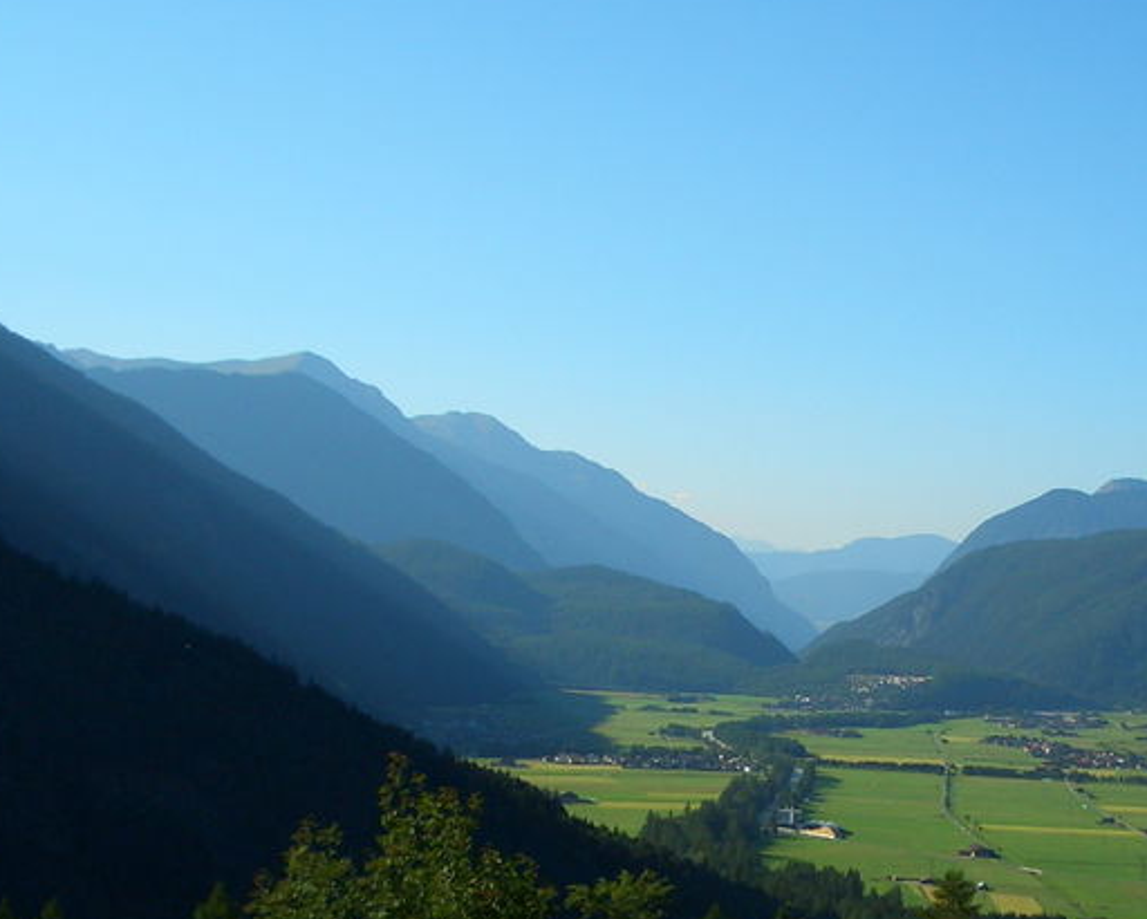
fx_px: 2173
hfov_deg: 29.3
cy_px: 630
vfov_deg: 23.7
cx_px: 791
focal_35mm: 64
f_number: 4.3
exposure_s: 1/500
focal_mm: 5.8
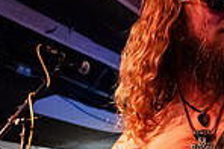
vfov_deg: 24.0
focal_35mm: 55
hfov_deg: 32.6
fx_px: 341
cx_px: 236
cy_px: 128
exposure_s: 1/250
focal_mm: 14
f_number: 2.8
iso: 3200
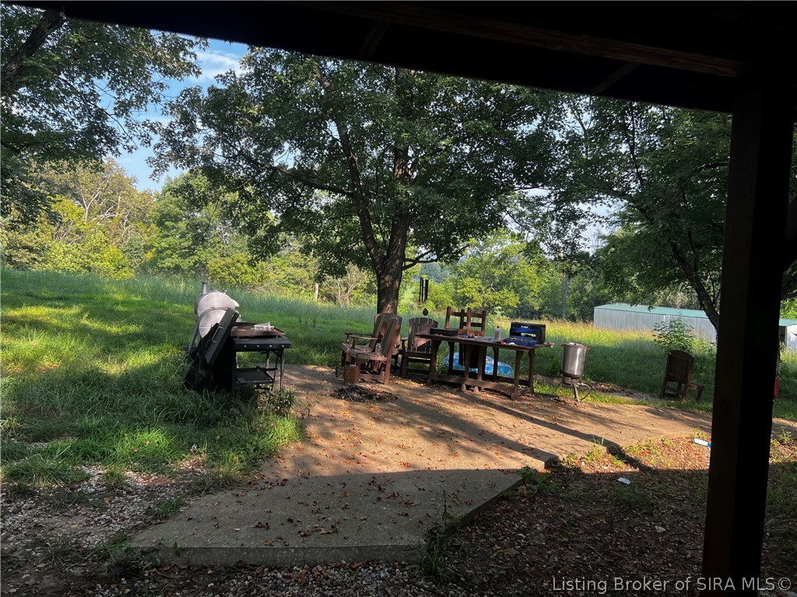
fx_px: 599
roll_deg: -1.8
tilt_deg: -2.5
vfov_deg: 53.1
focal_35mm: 26
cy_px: 298
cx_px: 398
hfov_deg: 67.3
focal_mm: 5.7
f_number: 1.5
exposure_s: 1/526
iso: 50
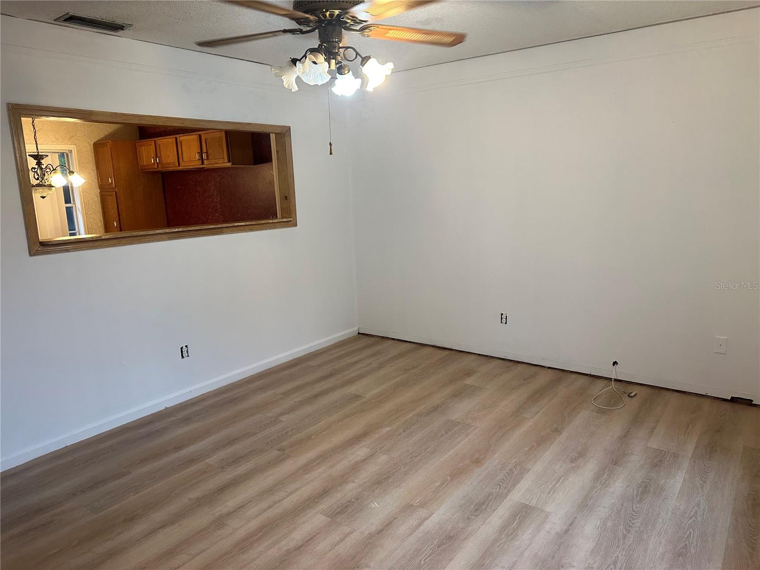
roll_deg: +2.5
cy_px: 285
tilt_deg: -10.9
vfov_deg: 56.8
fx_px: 527
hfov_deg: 71.6
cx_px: 380
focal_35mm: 24
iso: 160
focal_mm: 6.86
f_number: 1.78
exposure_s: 1/120
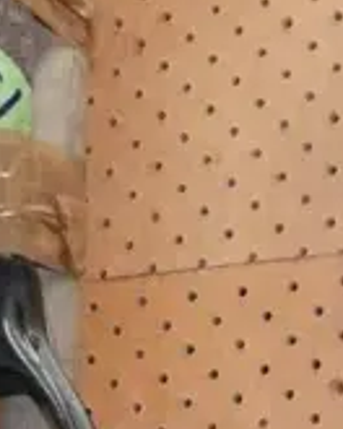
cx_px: 634
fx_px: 2309
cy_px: 660
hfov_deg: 8.2
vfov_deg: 10.2
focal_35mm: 182
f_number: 3.9
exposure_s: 1/400
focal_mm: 15
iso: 6400
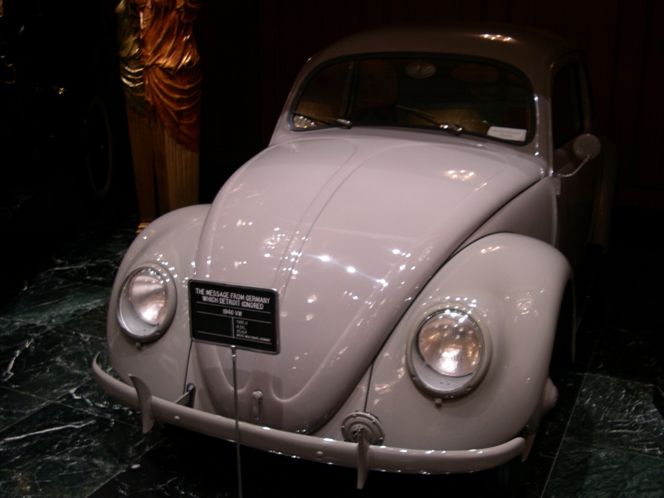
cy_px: 249
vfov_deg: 37.7
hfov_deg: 49.0
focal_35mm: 38
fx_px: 729
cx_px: 332
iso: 100
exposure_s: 1/6.2
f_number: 2.8
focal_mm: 8
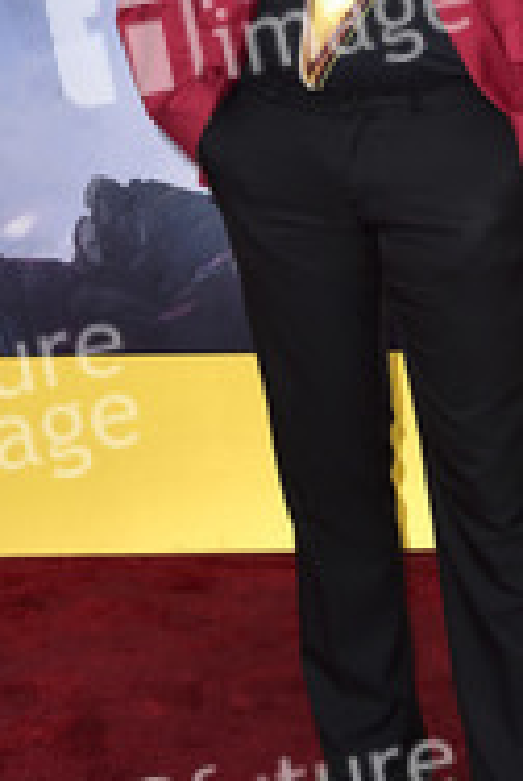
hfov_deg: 13.4
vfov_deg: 19.9
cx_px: 380
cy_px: 216
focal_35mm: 102
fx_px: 2214
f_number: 6.3
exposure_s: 1/250
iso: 320
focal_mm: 48
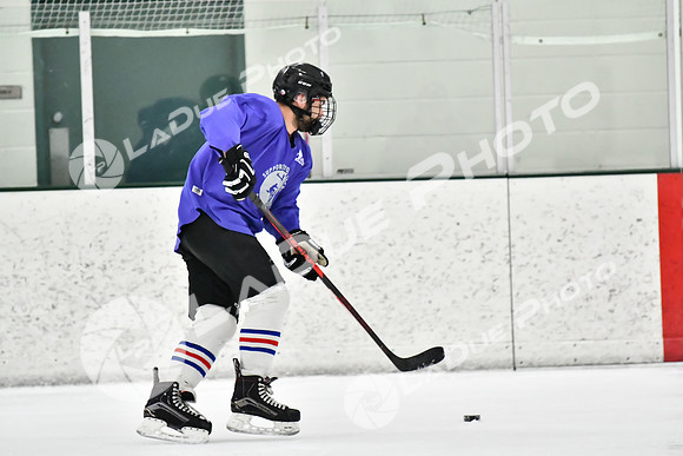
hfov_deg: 7.6
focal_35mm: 270
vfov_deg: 5.1
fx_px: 5123
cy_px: 228
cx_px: 342
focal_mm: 180
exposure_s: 1/1600
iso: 6400
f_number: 2.8
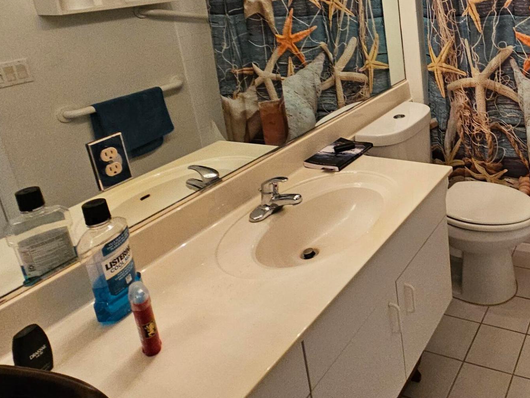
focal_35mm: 28
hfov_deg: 54.4
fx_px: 429
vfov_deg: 46.9
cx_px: 487
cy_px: 75
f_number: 2.2
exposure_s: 1/60
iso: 250
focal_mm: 2.2
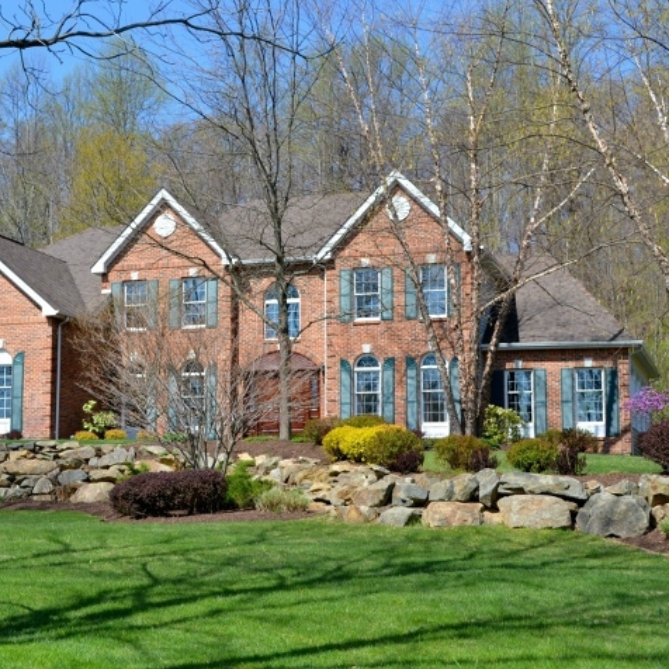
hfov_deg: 28.5
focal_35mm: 60
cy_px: 320
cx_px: 235
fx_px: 1312
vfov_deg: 28.6
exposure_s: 1/200
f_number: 7.1
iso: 100
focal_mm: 28
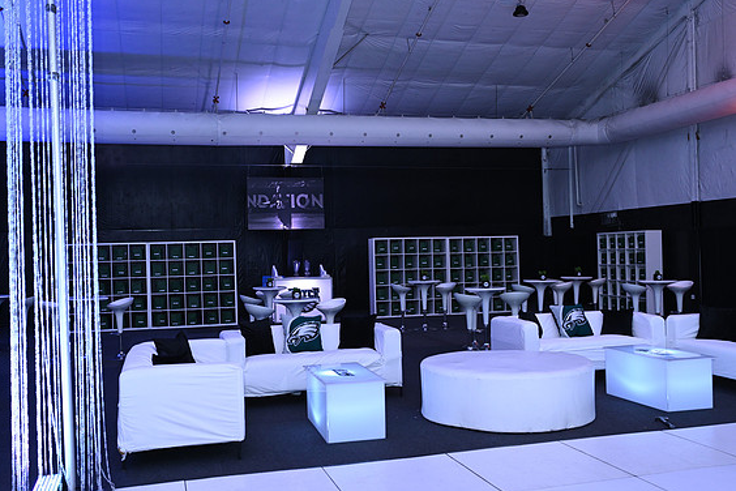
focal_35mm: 35
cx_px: 359
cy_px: 246
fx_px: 715
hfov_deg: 54.4
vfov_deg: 37.9
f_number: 4.5
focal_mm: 34
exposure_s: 1/80
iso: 1600
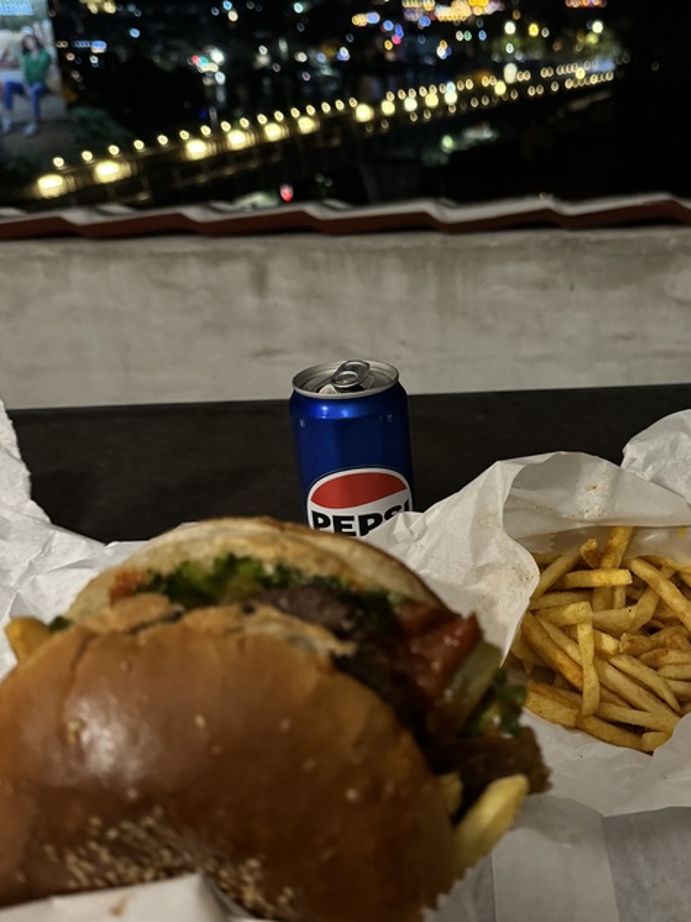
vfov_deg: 52.6
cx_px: 503
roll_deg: +1.2
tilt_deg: -24.8
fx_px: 932
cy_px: 473
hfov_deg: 39.8
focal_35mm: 35
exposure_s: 1/33
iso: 640
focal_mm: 6.86
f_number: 1.78
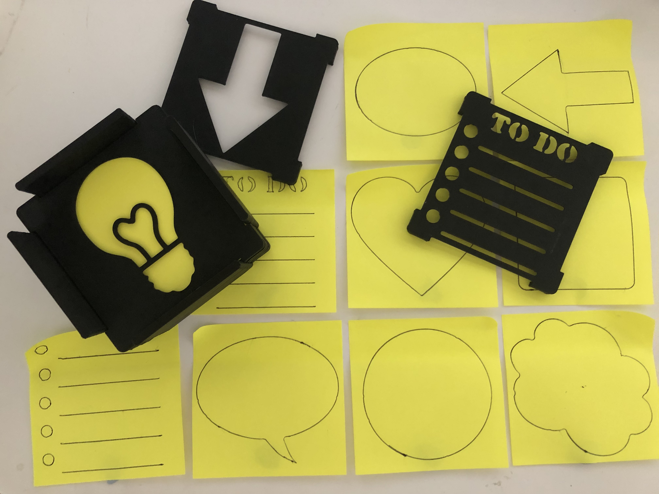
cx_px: 330
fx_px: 533
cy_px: 247
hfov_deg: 63.4
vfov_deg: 49.7
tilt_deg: -85.3
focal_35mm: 28
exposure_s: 1/6
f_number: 1.8
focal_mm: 3.99
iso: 80
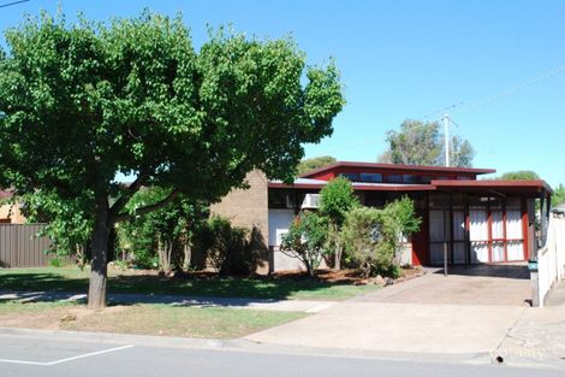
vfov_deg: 29.8
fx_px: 706
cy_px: 188
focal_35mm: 45
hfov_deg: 43.6
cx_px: 282
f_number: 9
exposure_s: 1/320
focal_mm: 30
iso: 400
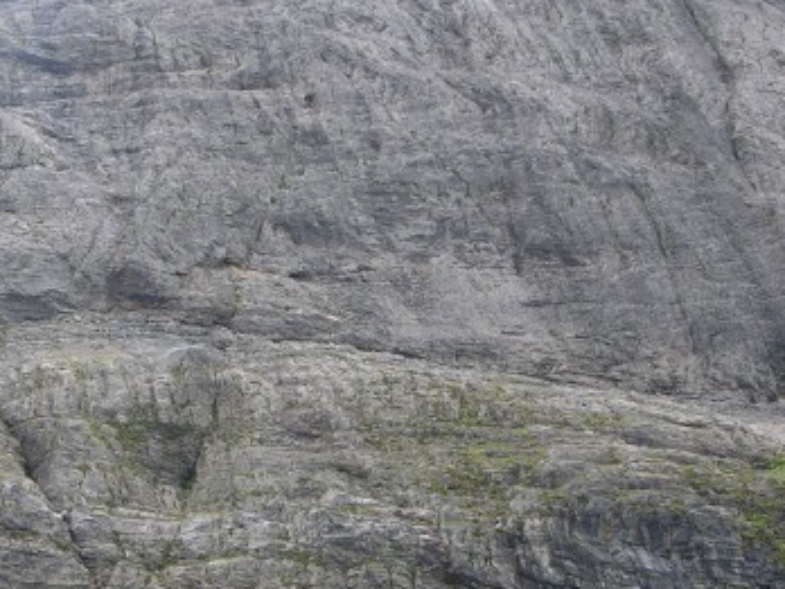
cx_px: 341
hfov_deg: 19.1
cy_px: 429
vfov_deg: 14.3
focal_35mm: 103
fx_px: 2336
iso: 50
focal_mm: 8.9
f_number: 4.5
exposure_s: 1/123
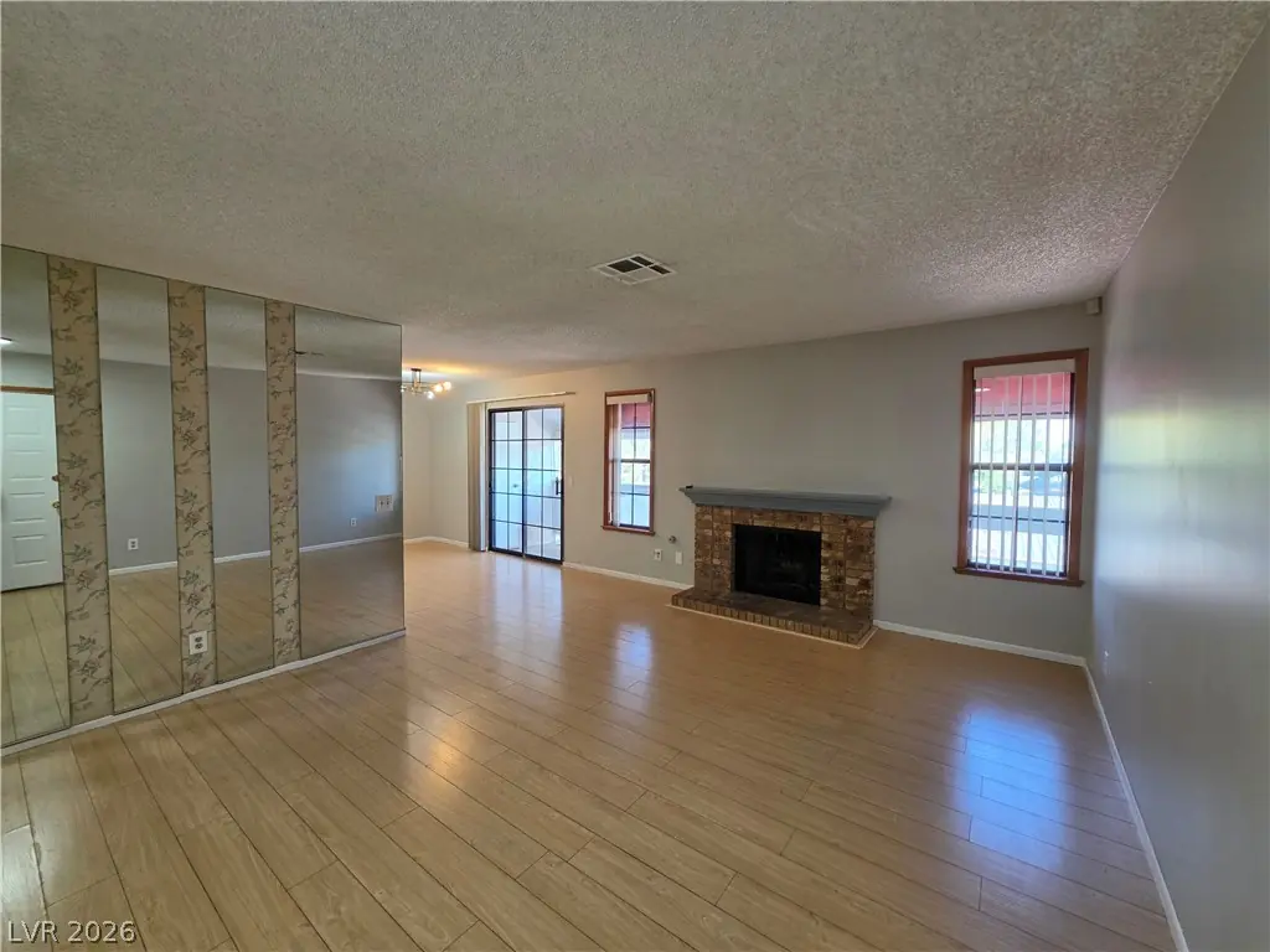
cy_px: 476
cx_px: 635
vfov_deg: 89.9
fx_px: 477
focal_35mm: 13
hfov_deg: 106.2
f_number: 1.9
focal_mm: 2.2
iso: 100
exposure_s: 1/120
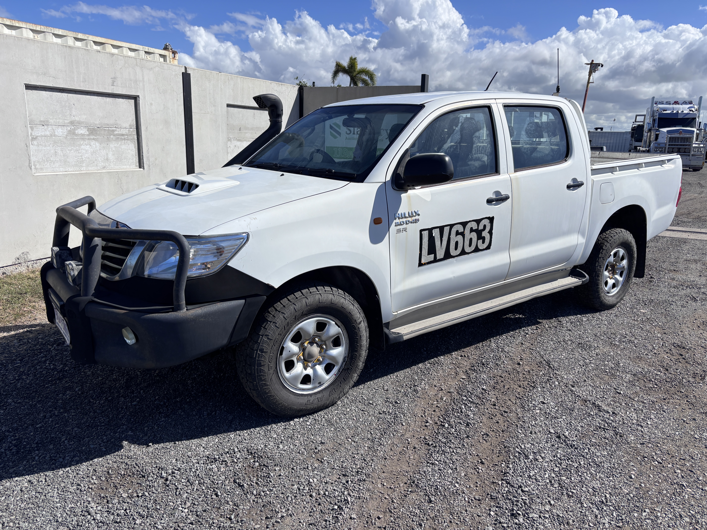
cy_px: 265
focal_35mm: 26
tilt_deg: -13.8
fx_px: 531
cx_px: 354
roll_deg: -1.8
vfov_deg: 53.1
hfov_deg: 67.3
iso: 50
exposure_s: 1/6329
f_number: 1.6
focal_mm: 5.96
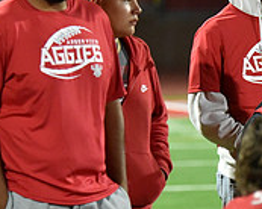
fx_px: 3780
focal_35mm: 488
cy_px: -1
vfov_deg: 3.2
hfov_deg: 4.0
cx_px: 271
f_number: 2.8
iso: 12800
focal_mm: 155
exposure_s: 1/1000
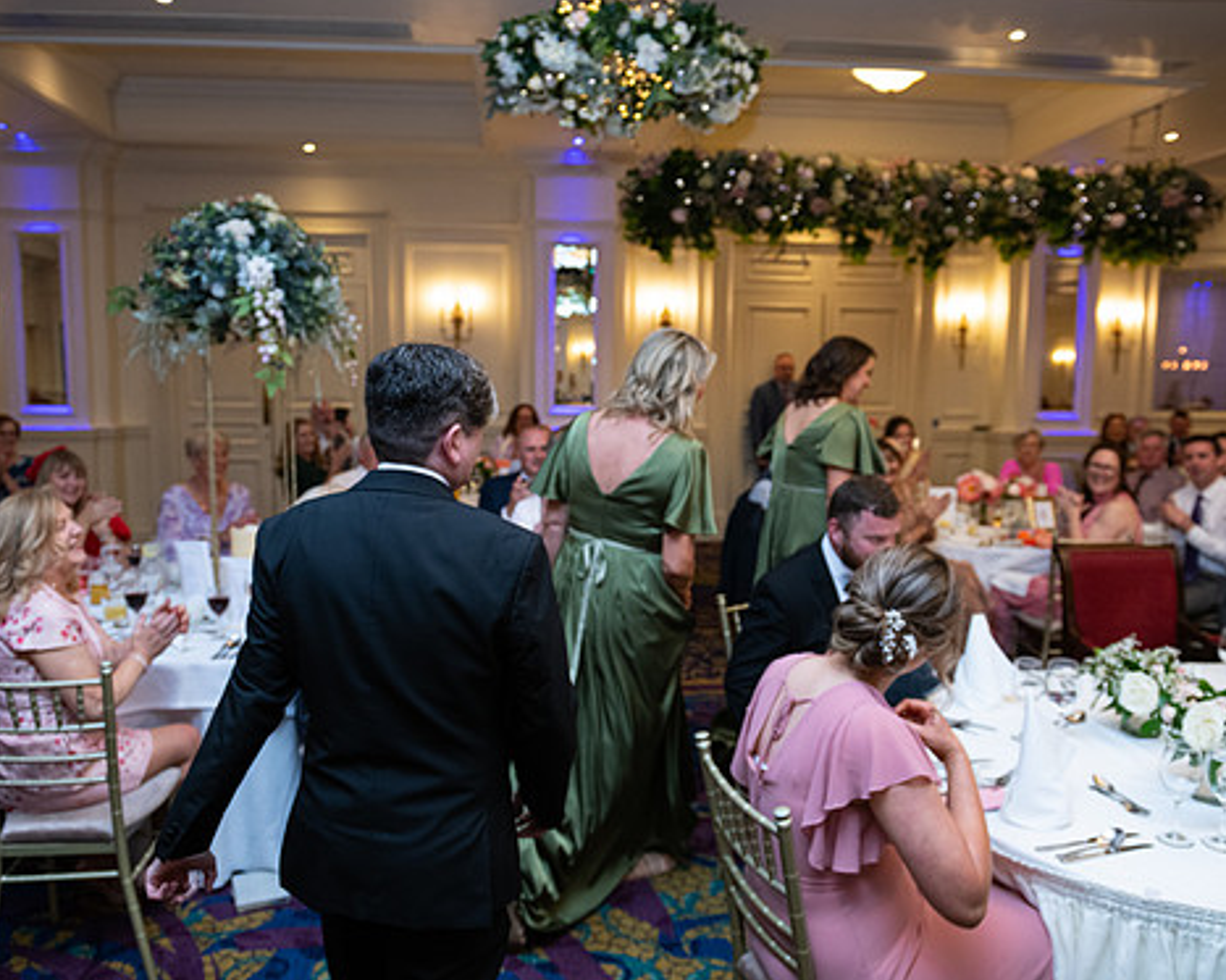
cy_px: 501
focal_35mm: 28
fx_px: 1015
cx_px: 627
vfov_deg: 51.5
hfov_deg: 62.2
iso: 800
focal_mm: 24
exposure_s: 1/160
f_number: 3.5
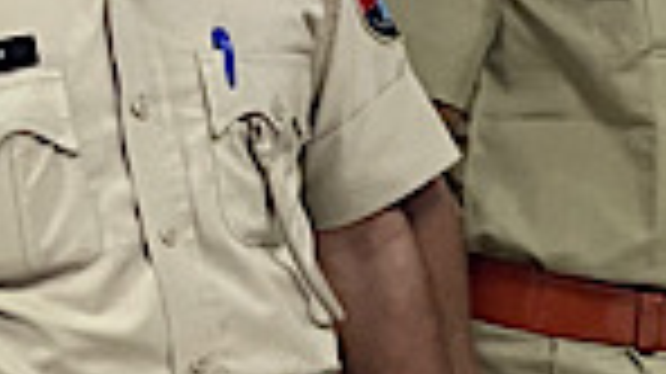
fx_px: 2471
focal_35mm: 140
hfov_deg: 12.4
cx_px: 1552
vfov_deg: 8.6
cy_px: 252
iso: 250
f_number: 1.6
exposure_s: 1/50
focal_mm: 4.2
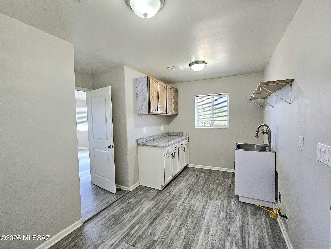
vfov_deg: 89.9
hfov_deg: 106.2
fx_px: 124
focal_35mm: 13
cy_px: 124
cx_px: 166
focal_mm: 2.2
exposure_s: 1/60.2
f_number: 2.2
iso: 100
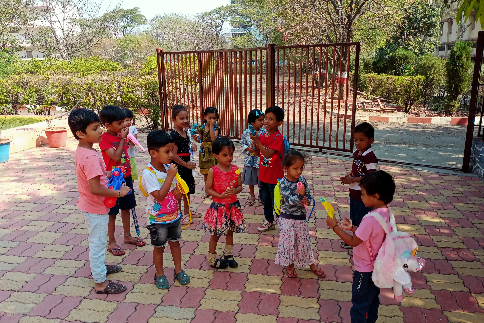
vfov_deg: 43.6
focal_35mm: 30
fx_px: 403
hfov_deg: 61.9
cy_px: 177
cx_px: 237
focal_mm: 4.05
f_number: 1.8
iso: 111
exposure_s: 1/443
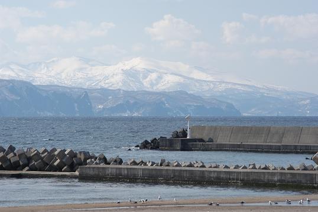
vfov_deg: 6.8
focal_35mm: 202
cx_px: 159
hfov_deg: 10.2
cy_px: 106
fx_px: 1788
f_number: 7.1
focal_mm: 135
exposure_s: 1/800
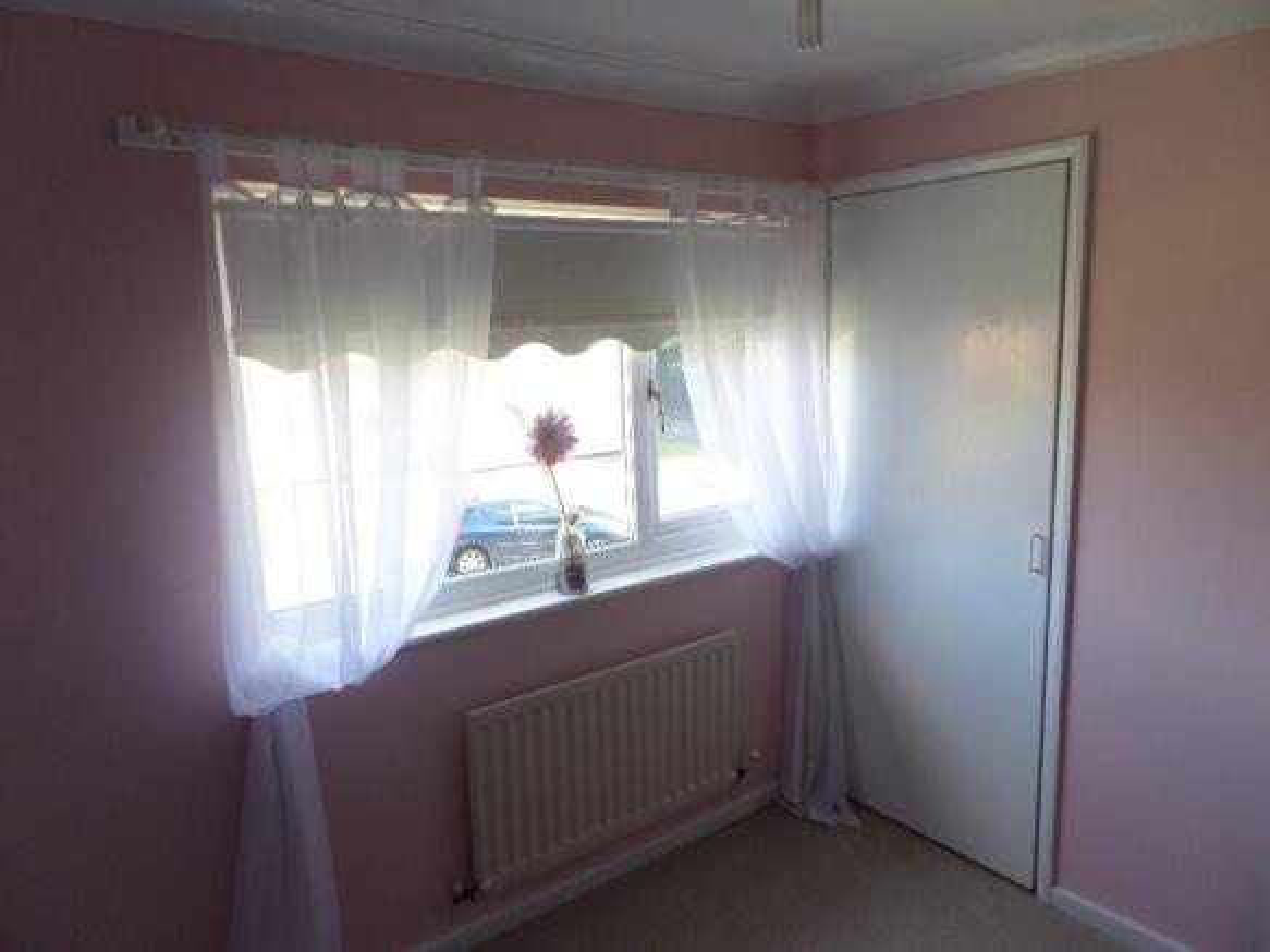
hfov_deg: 71.6
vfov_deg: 56.8
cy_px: 476
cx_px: 635
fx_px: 880
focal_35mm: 24
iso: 80
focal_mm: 4.3
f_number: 3.1
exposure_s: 1/45
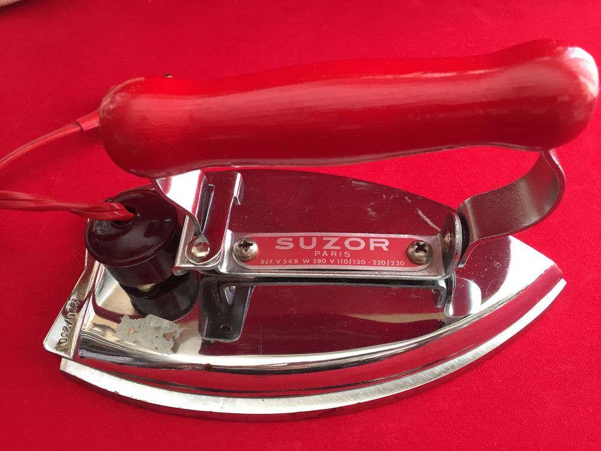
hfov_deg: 61.7
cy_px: 226
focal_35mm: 29
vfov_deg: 48.2
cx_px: 300
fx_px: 503
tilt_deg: -53.6
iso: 100
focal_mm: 4.15
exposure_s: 1/33
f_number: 2.2
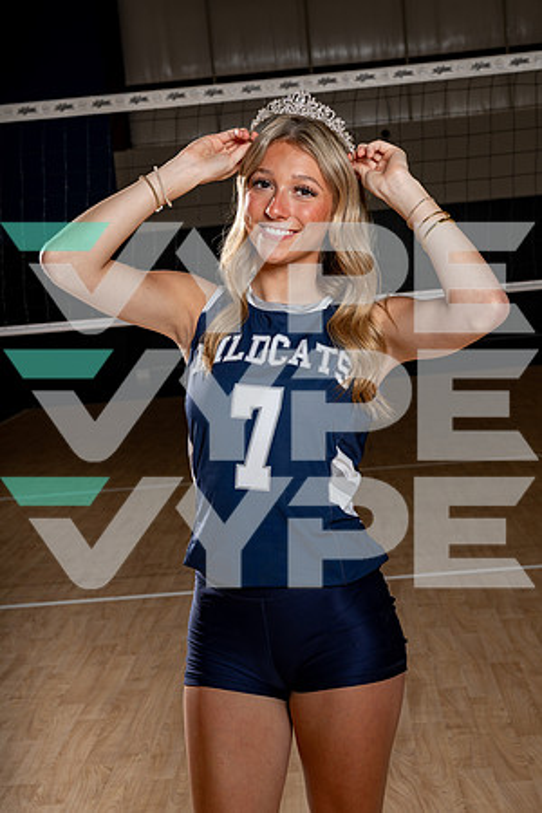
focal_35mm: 56
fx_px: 1265
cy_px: 406
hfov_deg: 24.2
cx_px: 271
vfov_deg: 35.6
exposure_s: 1/250
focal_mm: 56
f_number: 8
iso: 100
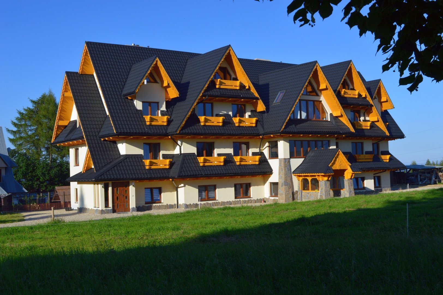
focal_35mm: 45
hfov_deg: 43.6
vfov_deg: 29.8
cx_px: 222
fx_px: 553
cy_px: 148
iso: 400
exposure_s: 1/500
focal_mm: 30
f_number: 11
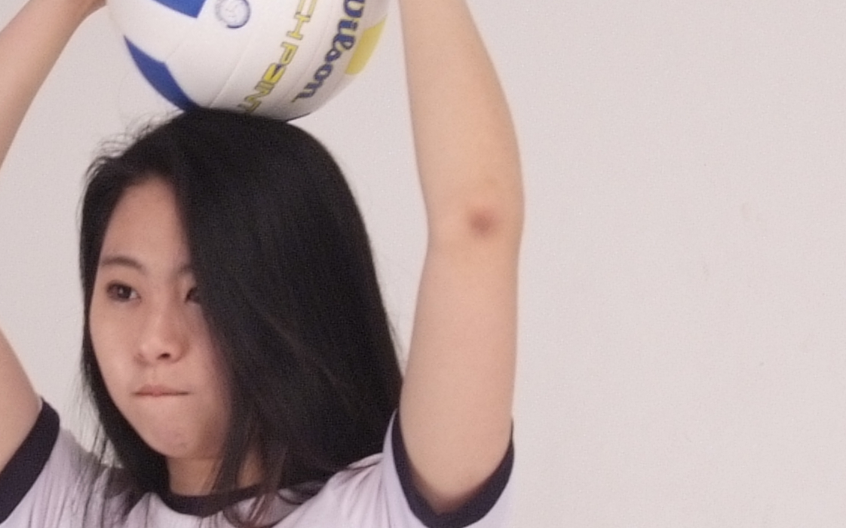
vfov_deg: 8.7
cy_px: 397
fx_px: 3481
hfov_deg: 13.8
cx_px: 147
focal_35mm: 151
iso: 640
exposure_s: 1/160
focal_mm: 26
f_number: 5.6
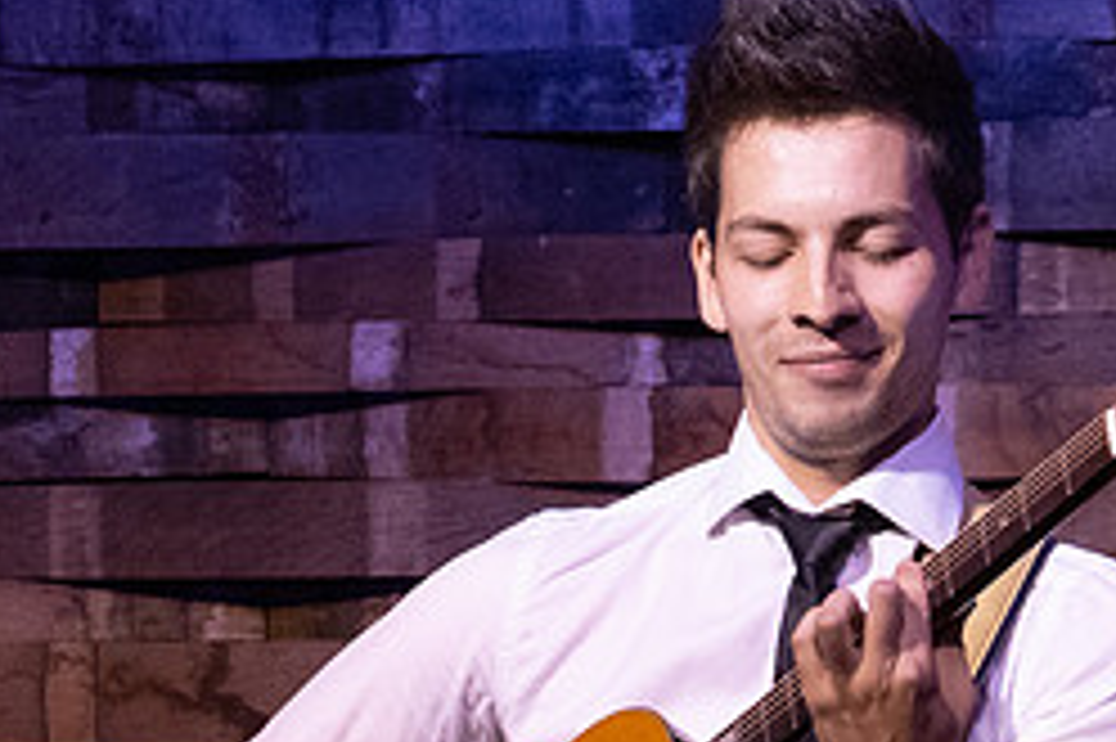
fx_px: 18494
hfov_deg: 3.5
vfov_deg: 2.3
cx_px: 888
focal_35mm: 597
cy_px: 236
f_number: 6.3
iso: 6400
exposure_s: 1/200
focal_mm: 175
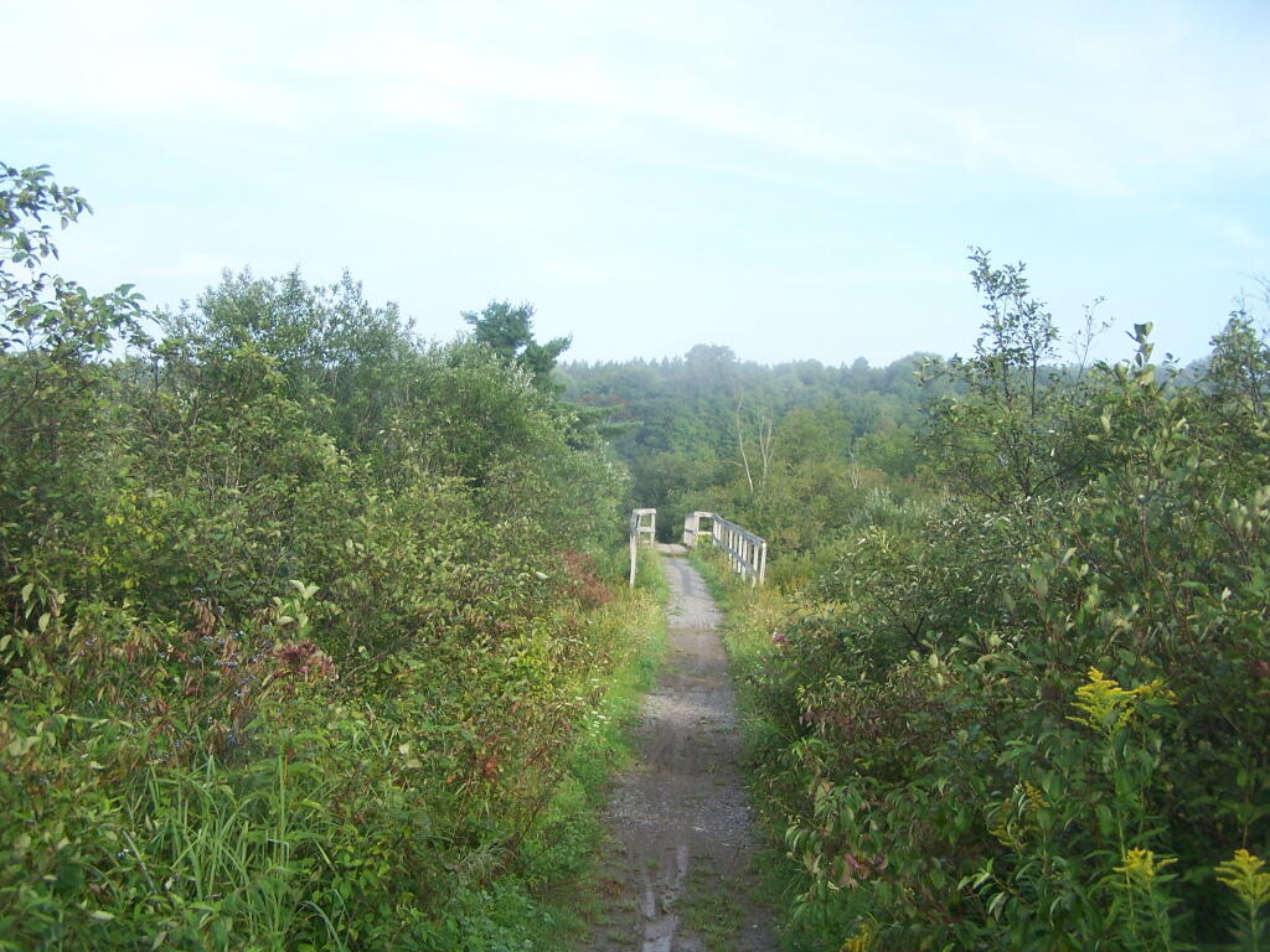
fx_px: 1394
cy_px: 476
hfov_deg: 49.0
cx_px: 635
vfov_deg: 37.7
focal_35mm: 38
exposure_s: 1/250
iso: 80
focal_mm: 6.3
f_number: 2.8
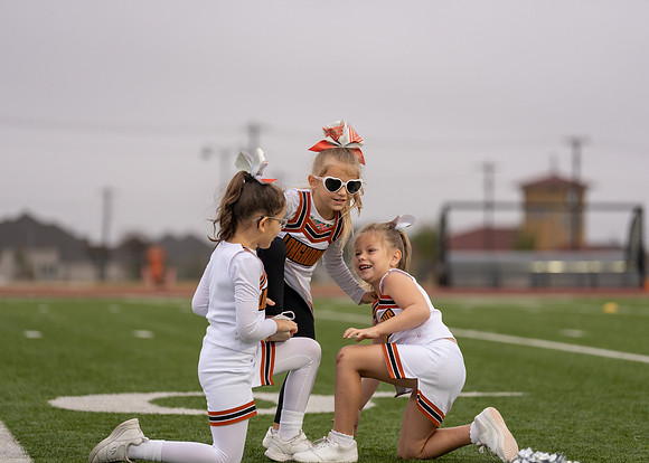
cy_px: 232
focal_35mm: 151
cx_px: 324
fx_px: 2781
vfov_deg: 9.5
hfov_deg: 13.3
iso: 500
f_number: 2.8
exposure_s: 1/1000
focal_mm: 144
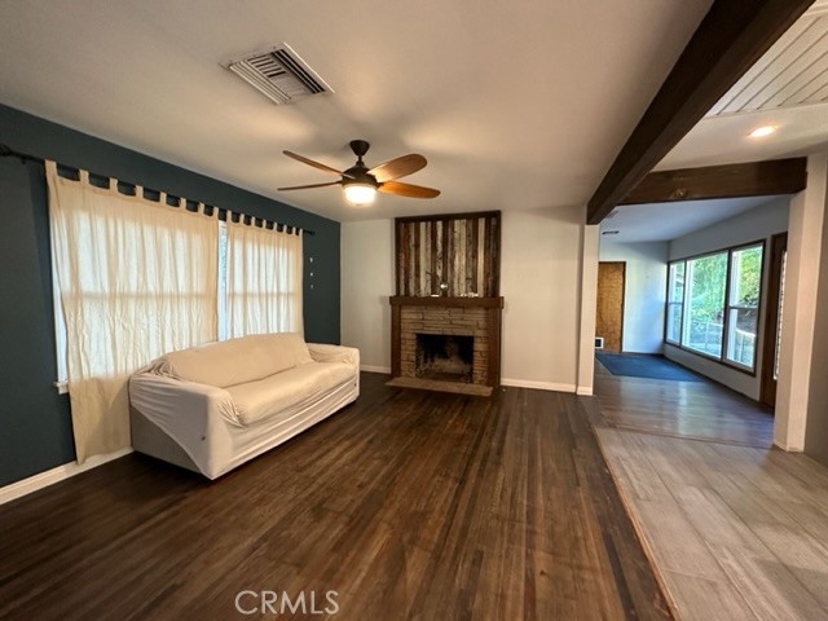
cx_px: 414
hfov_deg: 102.1
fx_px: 335
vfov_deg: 85.7
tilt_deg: -4.5
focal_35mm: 14
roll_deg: -0.7
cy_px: 310
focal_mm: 2.22
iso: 800
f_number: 2.2
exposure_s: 1/60
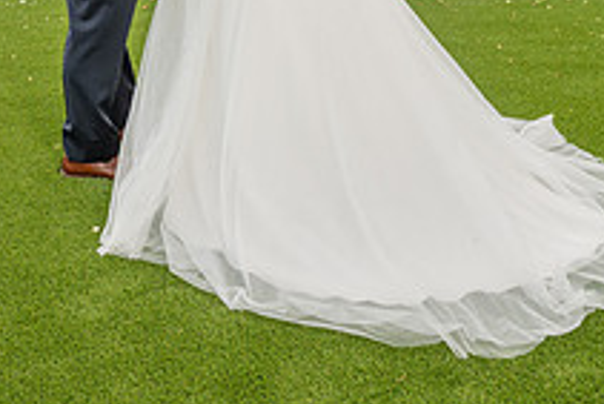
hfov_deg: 30.2
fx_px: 1108
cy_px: -102
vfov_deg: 19.3
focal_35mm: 66
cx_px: 189
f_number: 5.6
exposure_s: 1/400
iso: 200
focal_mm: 24
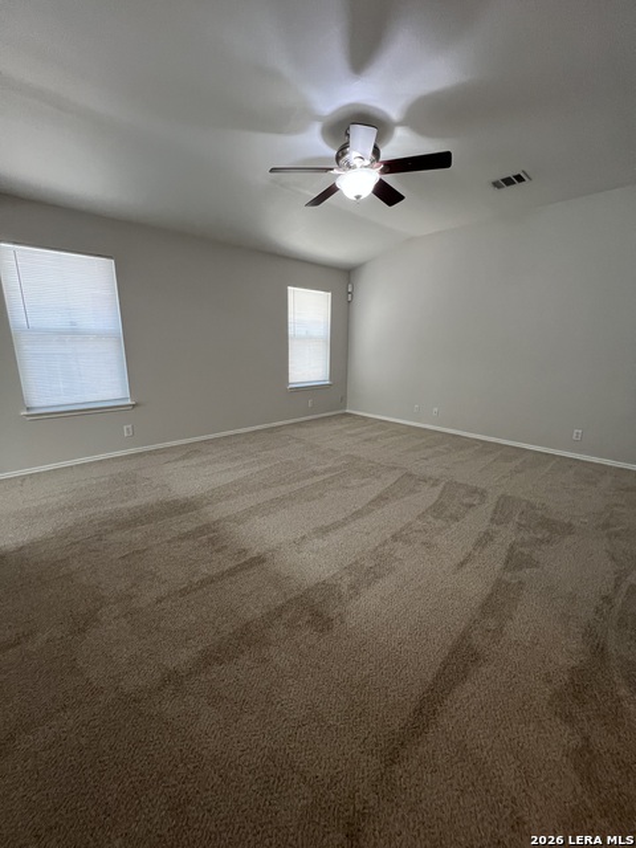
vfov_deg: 106.2
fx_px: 318
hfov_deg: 89.9
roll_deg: -0.6
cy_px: 424
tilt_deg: -12.7
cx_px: 318
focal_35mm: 13
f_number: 1.8
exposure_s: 1/60
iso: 250
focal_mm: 1.57
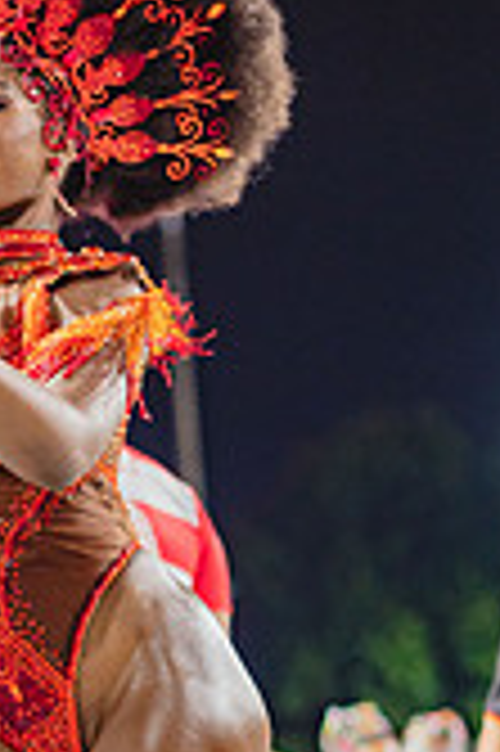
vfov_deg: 15.0
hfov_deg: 10.1
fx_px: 2818
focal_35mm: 135
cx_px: 14
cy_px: 738
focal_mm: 50
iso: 2000
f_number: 1.8
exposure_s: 1/320
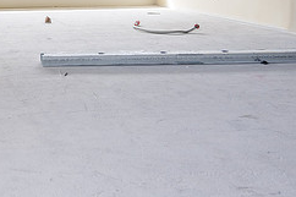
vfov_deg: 25.4
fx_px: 394
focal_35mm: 48
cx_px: 16
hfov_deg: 37.7
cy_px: -35
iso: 500
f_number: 4
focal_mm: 20
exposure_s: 1/200
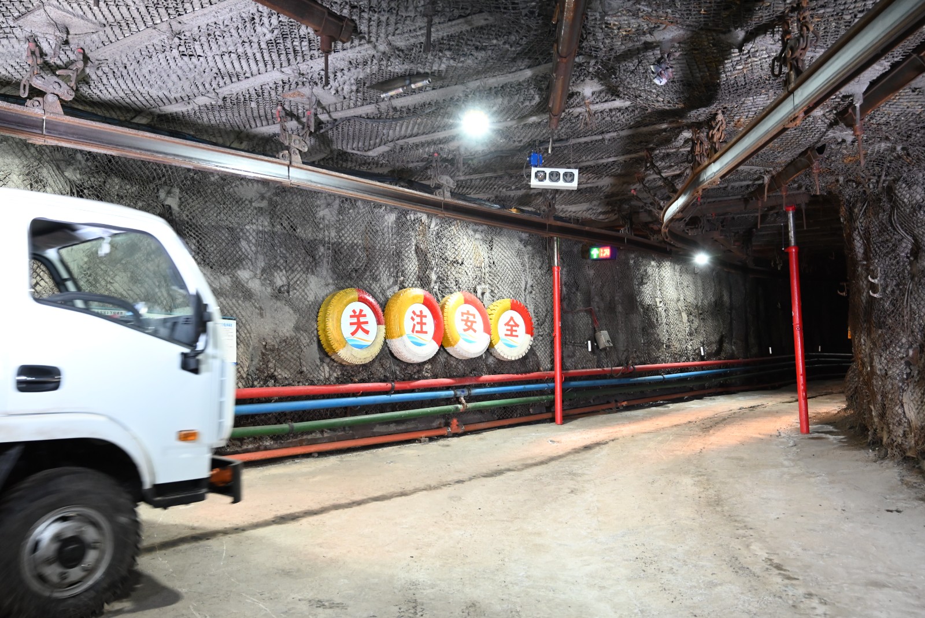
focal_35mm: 30
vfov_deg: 43.6
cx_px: 462
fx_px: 771
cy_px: 309
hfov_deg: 61.9
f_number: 4
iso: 2200
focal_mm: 30
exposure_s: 1/30
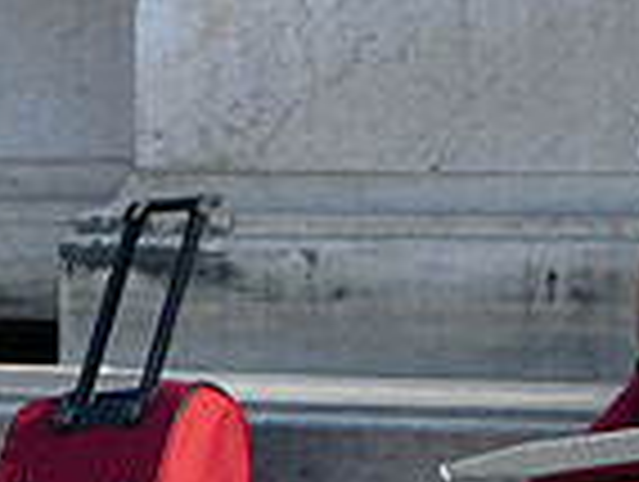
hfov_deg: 2.2
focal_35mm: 886
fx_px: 16383
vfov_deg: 1.7
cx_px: 598
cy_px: 284
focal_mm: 47
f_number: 4.9
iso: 100
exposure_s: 1/200
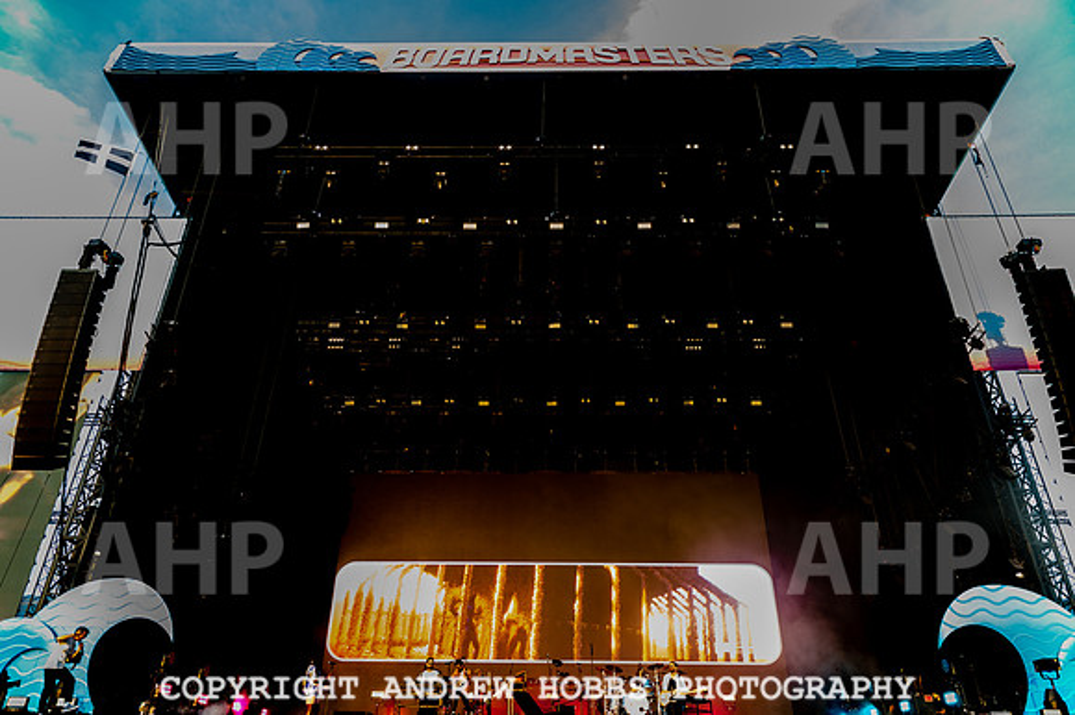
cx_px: 538
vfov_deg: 53.1
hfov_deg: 73.8
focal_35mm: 24
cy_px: 358
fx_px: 716
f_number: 4
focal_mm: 24
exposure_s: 1/125
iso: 1000
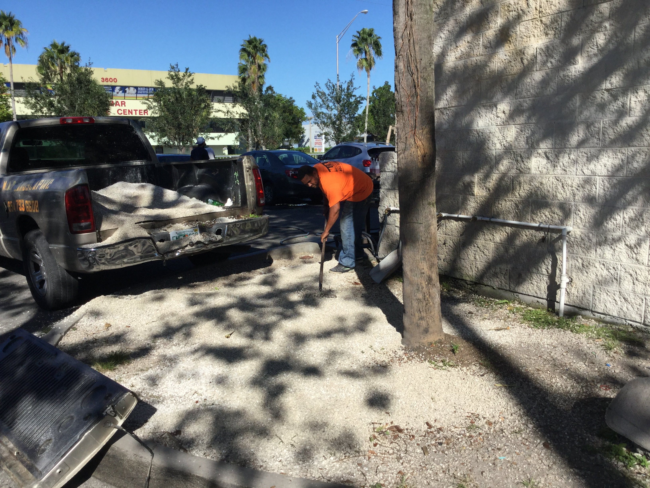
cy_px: 244
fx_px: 582
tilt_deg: -11.3
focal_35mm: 31
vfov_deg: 45.4
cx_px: 325
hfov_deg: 58.4
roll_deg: +0.1
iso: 25
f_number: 2.4
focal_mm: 3.3
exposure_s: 1/1567
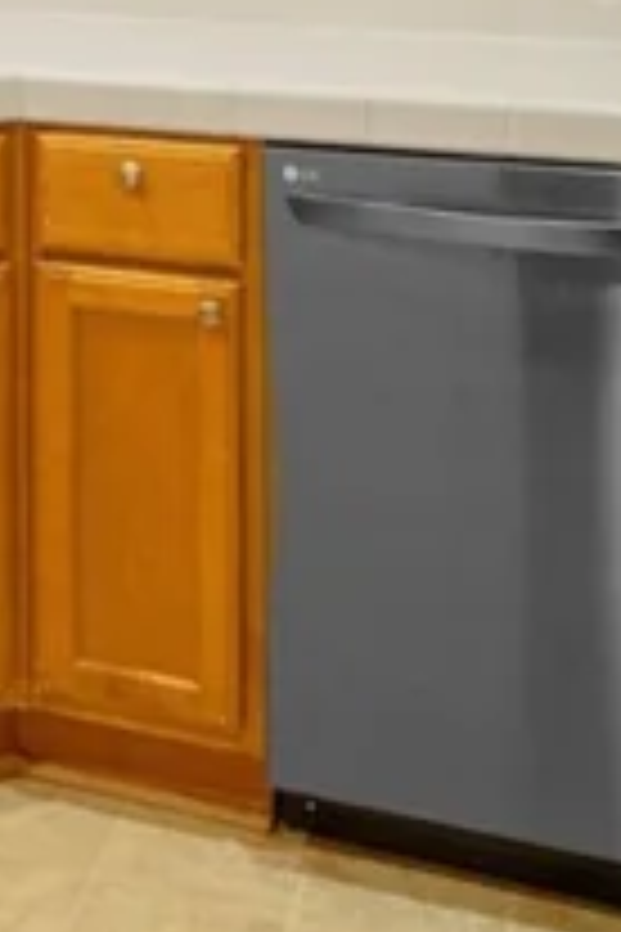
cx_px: -256
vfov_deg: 25.5
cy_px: -189
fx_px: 1838
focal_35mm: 71
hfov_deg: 17.6
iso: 125
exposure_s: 1/3
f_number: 8
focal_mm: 17.5
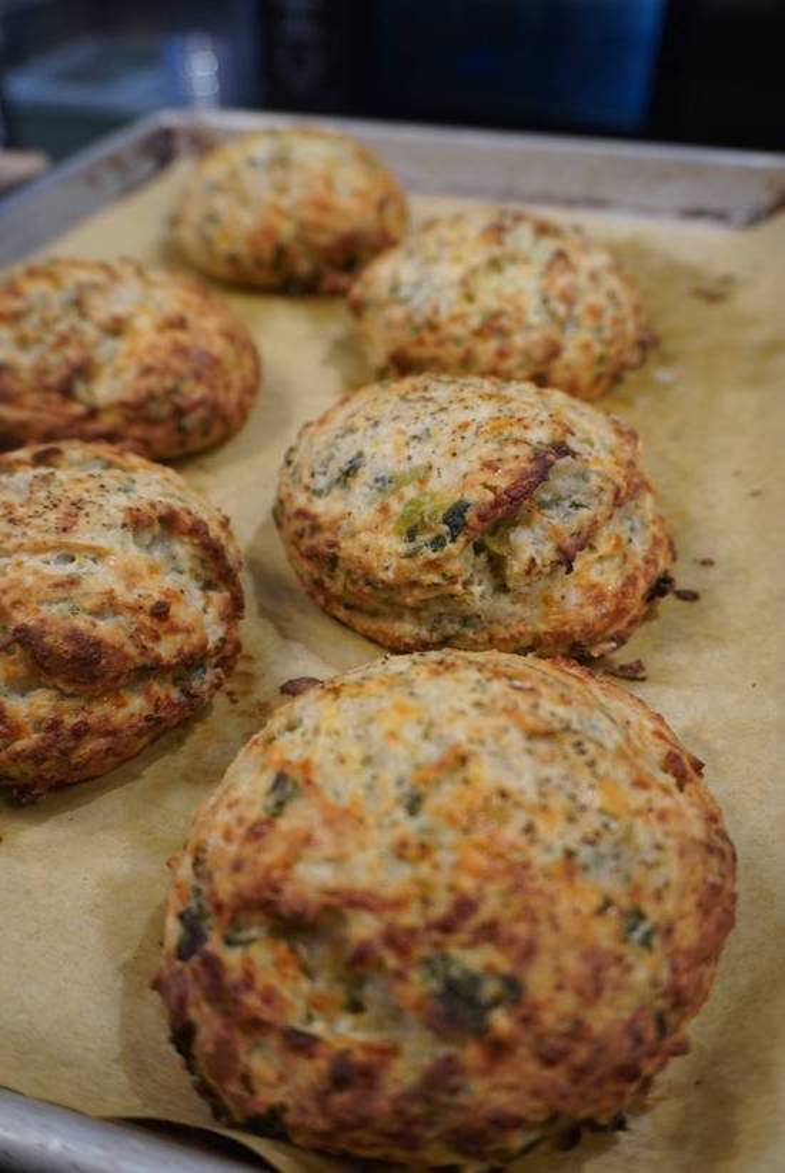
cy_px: 586
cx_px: 392
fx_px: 1028
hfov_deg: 41.8
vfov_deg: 59.4
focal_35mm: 32
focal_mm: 21
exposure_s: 1/60
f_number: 4
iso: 500
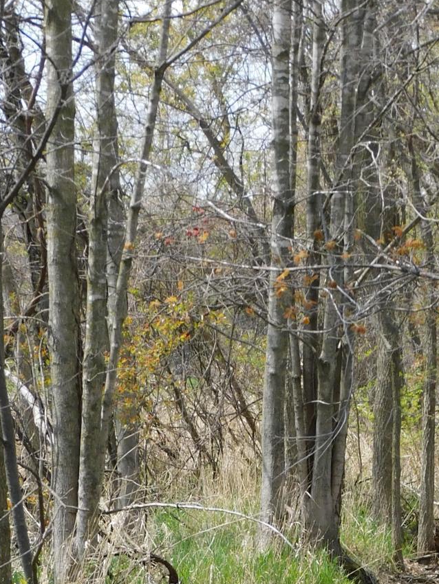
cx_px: 301
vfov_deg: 9.8
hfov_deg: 7.4
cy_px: 593
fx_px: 3380
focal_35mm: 200
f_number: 4.5
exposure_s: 1/320
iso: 125
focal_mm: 15.2
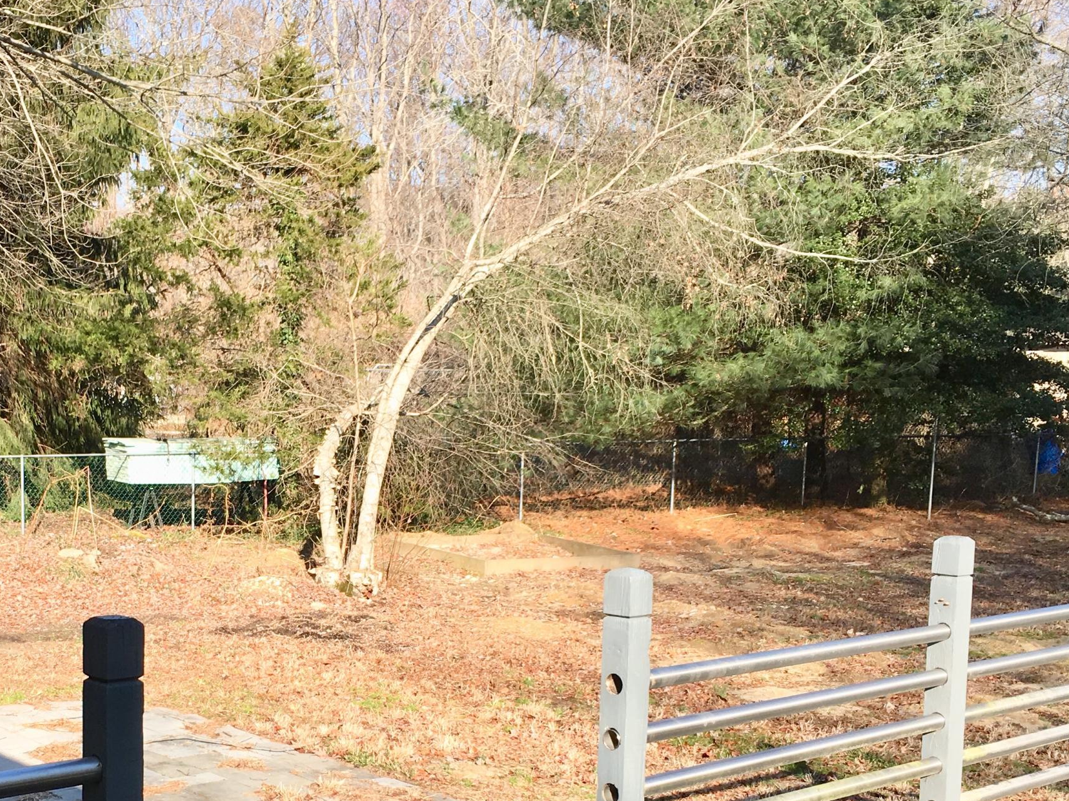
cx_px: 276
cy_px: 617
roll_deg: -0.9
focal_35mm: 51
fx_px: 1575
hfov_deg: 36.7
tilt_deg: -9.0
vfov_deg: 28.1
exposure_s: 1/596
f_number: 2.2
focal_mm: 4.15
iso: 25
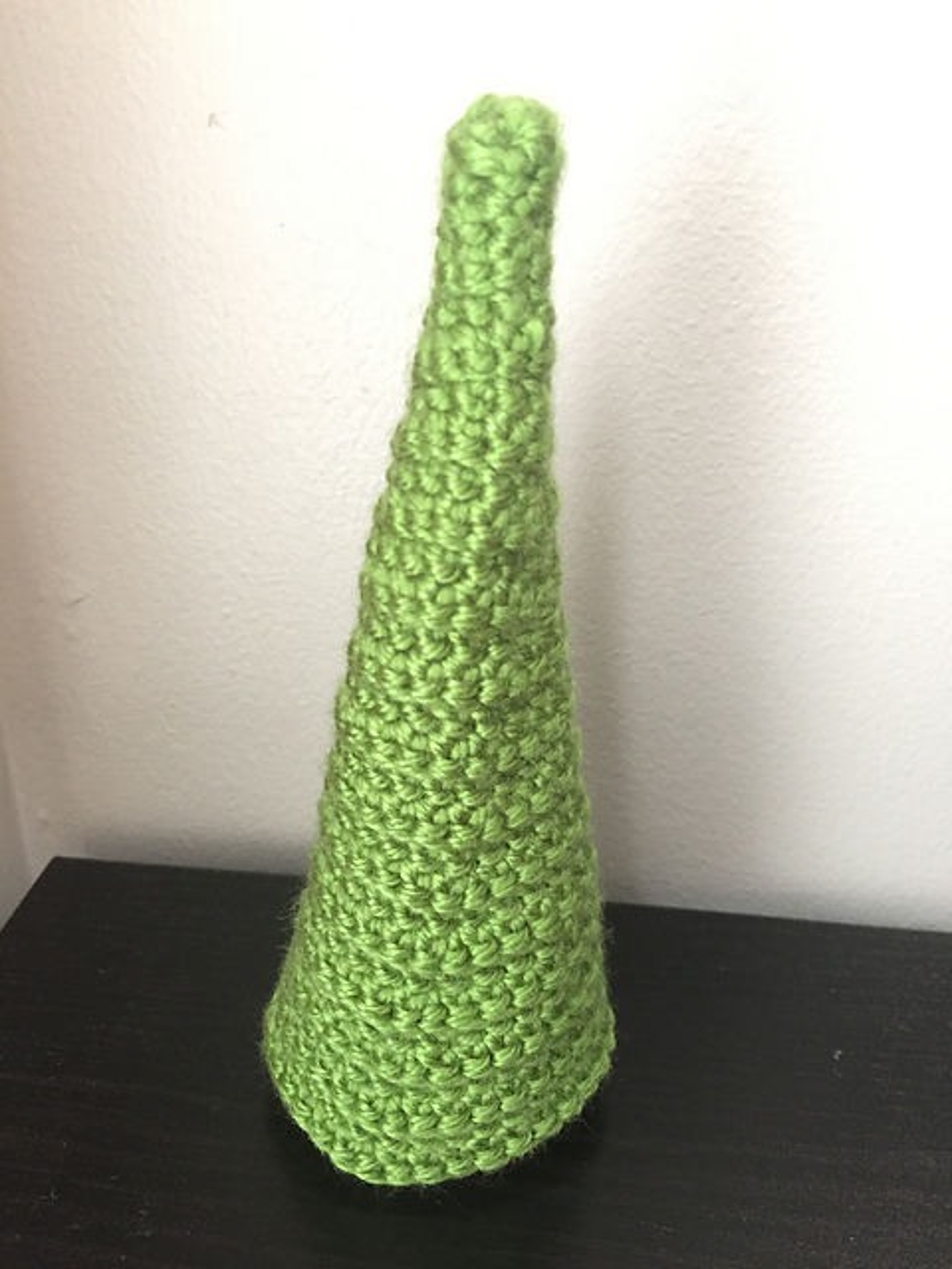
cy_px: 634
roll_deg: -1.3
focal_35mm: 29
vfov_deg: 61.7
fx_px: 1063
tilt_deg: -27.2
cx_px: 476
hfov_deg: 48.2
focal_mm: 4.15
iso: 200
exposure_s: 1/30
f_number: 2.2
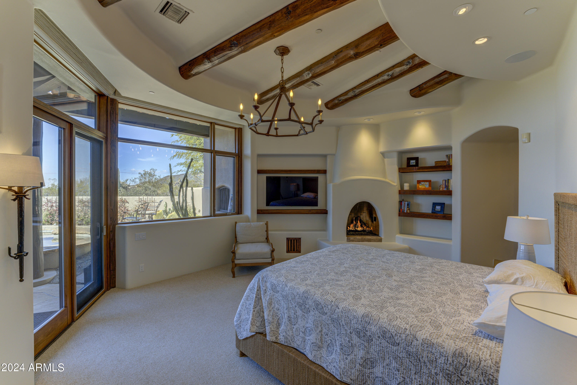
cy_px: 192
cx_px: 288
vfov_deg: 81.2
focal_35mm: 14
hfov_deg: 104.3
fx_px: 224
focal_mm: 14
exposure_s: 1/60
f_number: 8
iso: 400
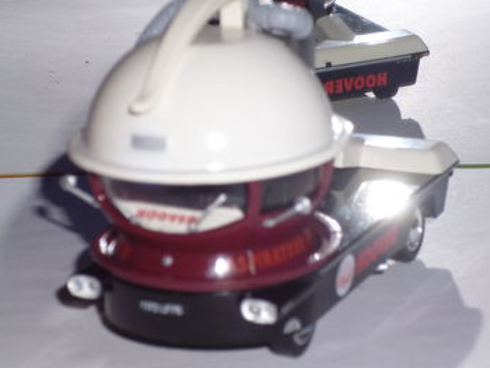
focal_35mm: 112
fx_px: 1586
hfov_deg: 17.6
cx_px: 272
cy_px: 171
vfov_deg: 13.2
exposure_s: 1/60
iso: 160
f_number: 6.2
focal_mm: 17.5
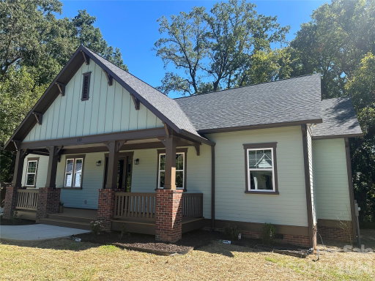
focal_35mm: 24
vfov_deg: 56.8
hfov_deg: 71.6
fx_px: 260
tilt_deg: +11.7
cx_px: 188
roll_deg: -1.6
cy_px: 140
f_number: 1.78
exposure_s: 1/1613
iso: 80
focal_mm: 6.86
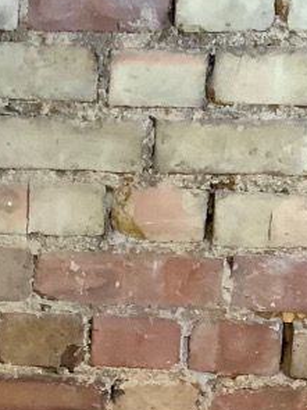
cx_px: -94
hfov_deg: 12.2
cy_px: 352
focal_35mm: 118
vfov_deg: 16.5
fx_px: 1396
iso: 250
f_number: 1.8
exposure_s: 1/50
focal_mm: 3
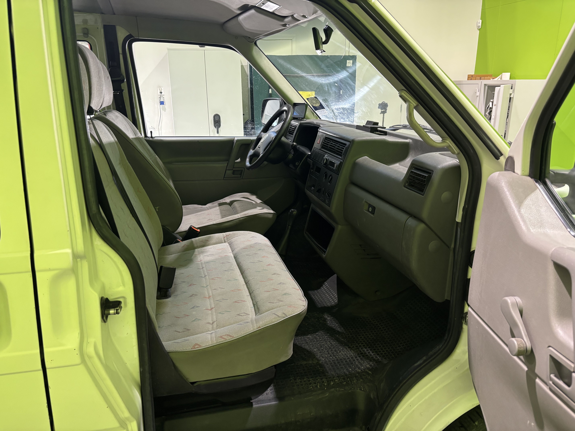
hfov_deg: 67.3
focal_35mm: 26
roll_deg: +0.5
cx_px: 288
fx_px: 432
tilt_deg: -17.8
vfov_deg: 53.1
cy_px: 216
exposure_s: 1/50
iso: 250
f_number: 1.6
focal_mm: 5.96
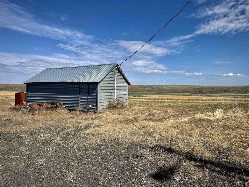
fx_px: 173
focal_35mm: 24
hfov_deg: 71.6
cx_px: 124
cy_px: 94
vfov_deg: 56.8
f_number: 1.78
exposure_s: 1/8130
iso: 80
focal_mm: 6.76
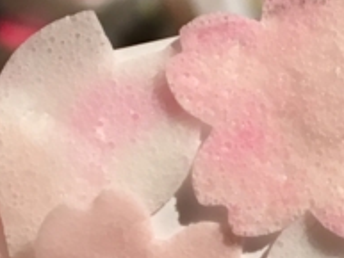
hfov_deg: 12.7
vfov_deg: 9.5
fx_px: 1531
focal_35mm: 154
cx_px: 308
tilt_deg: -37.5
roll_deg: -11.8
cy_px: 338
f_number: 2.2
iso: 64
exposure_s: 1/33
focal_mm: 4.15
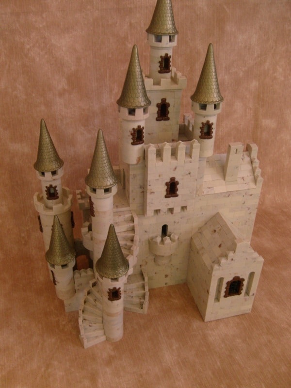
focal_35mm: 35
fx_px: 392
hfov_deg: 40.7
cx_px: 146
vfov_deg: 52.6
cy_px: 194
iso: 200
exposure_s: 1/30
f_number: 2.8
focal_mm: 5.8
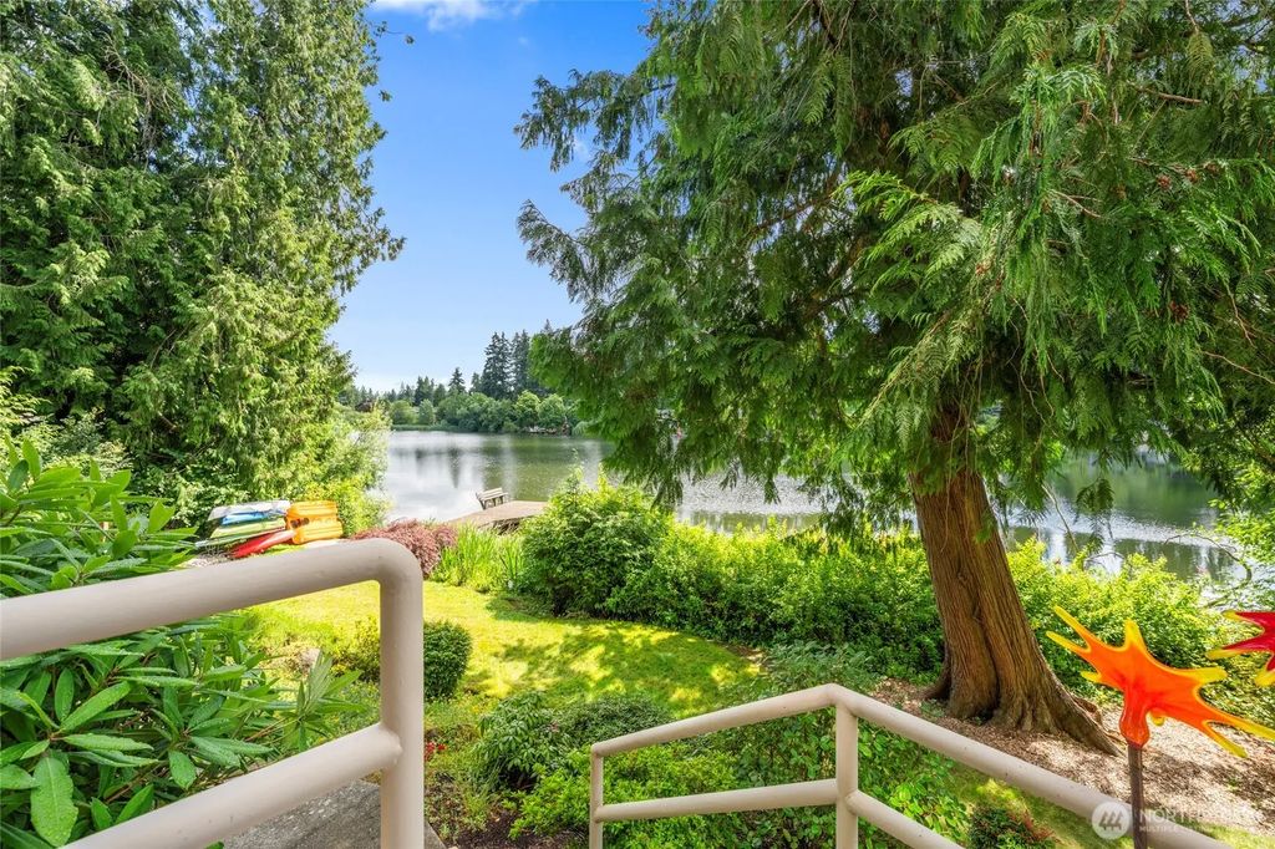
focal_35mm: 14
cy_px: 424
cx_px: 638
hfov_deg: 104.3
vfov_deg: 81.2
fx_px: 496
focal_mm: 14
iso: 250
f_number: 8
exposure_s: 1/200
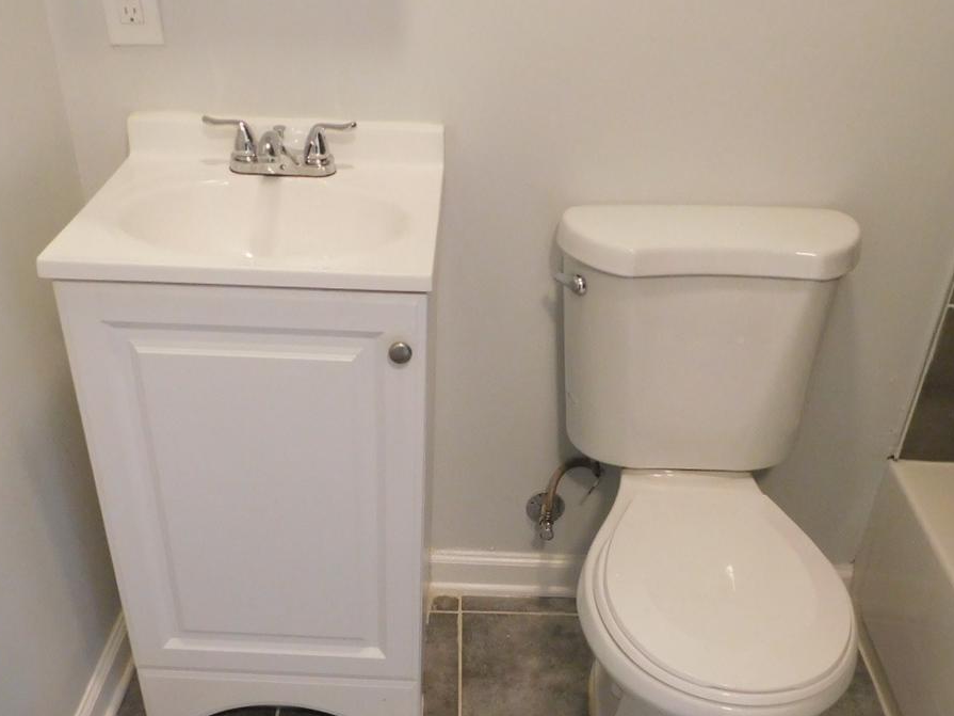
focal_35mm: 37
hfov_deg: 50.1
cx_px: 463
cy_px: 542
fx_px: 1020
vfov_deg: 37.6
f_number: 3
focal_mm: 4
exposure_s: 1/20
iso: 400
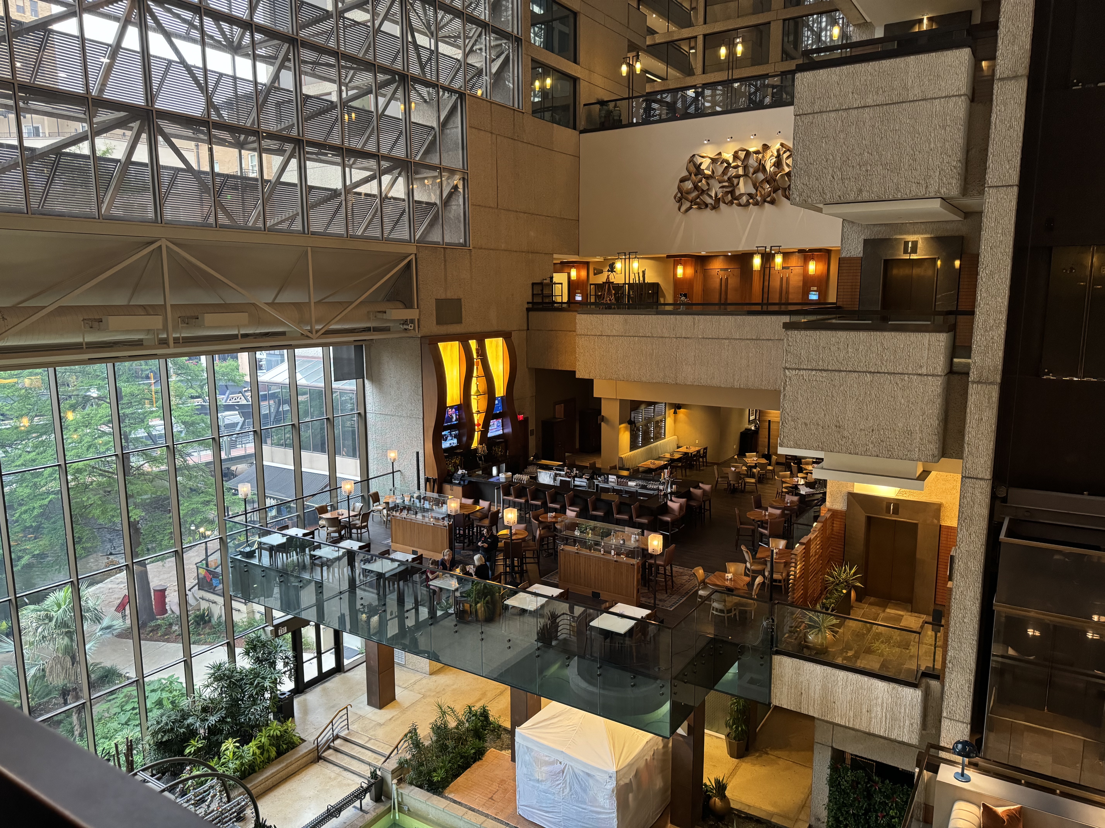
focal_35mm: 24
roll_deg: +0.3
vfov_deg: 56.8
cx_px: 552
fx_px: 766
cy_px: 414
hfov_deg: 71.6
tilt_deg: -9.9
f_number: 1.78
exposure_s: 1/60
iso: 500
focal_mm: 6.76
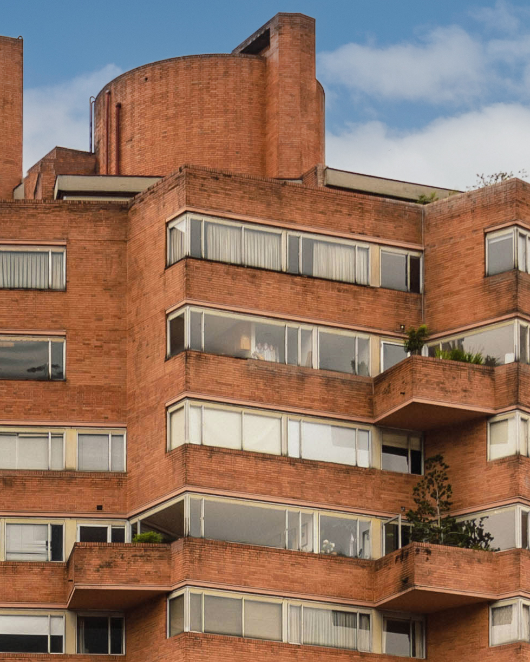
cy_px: 938
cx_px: 106
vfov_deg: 11.8
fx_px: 3077
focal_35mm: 157
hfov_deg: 9.8
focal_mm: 35
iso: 100
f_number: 4.5
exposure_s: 1/320
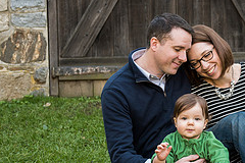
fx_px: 823
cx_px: 273
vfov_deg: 11.3
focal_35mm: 121
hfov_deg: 16.4
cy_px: 72
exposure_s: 1/250
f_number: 3.5
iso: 800
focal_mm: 50
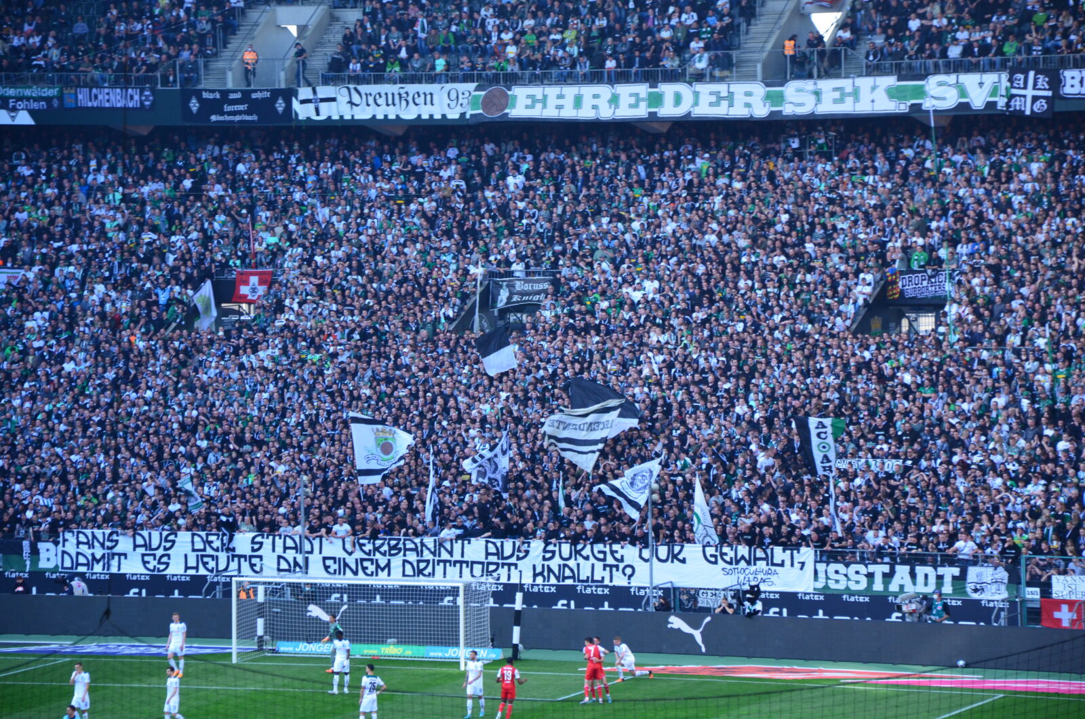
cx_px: 542
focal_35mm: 158
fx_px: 4737
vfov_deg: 8.7
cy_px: 360
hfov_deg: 13.1
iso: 800
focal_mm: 105
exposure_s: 1/250
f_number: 5.6
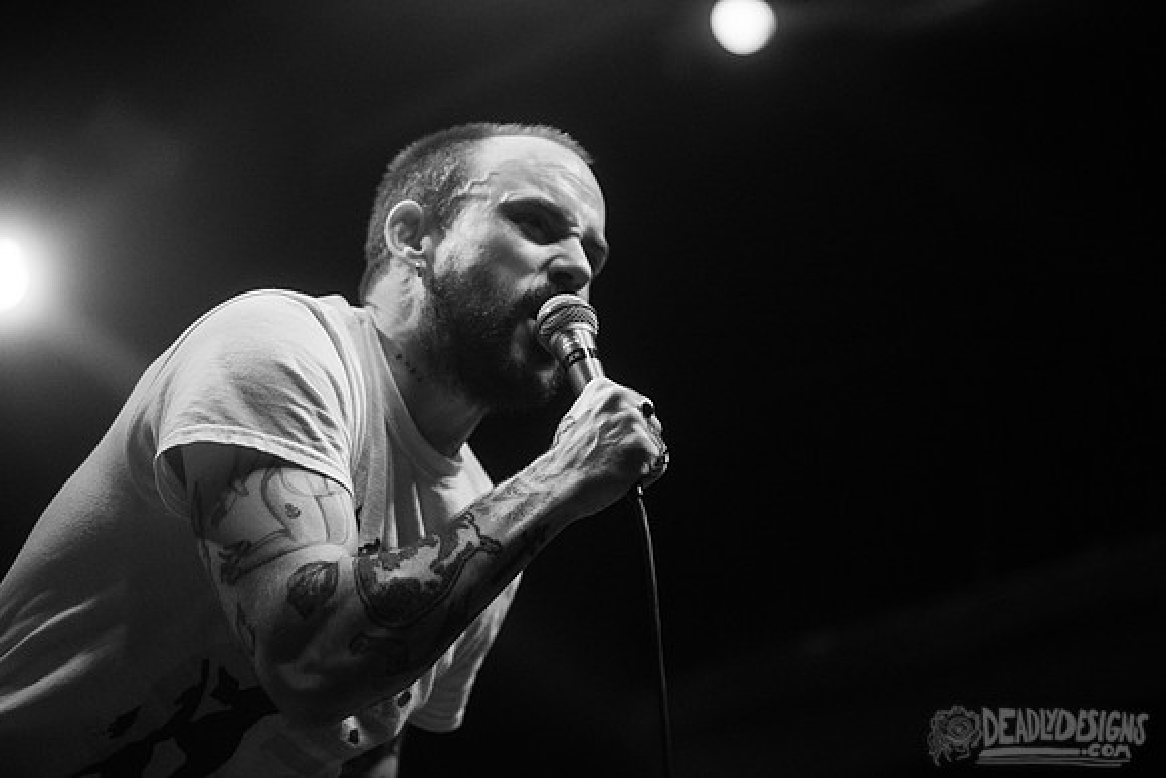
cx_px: 583
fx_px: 2592
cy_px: 389
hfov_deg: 25.4
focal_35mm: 80
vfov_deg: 17.1
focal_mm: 80
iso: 1600
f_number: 3.2
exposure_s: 1/200
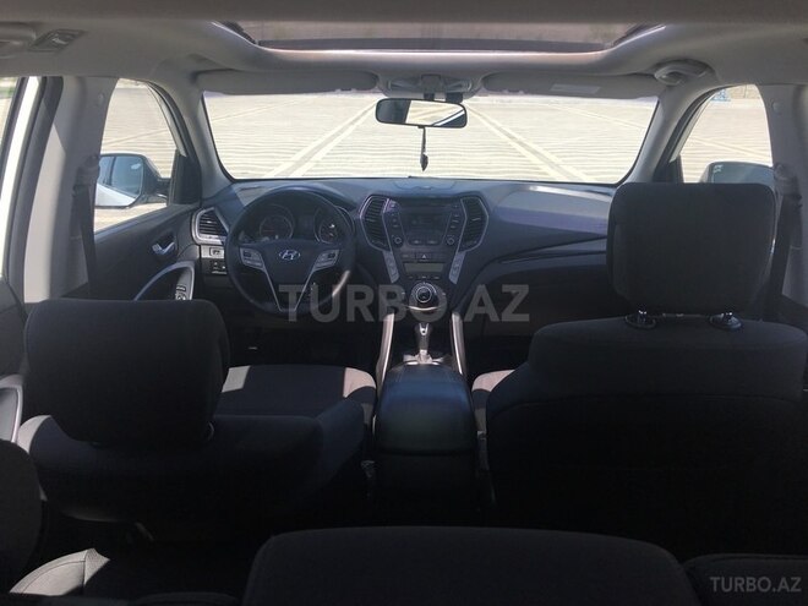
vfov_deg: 48.2
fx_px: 677
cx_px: 404
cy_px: 303
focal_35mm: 29
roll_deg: -0.6
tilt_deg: -17.7
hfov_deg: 61.7
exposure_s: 1/549
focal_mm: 4.15
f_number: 2.2
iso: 25
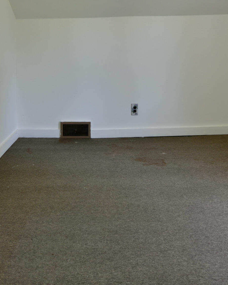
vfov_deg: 49.6
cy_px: 56
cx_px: 96
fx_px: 287
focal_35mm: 34
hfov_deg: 43.2
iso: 800
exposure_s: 1/40
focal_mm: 14
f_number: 10
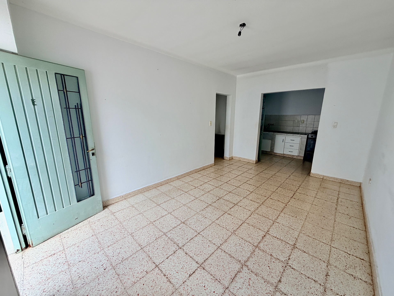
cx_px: 197
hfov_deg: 102.1
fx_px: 159
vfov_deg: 85.7
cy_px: 148
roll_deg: -0.4
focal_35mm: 14
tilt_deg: -11.1
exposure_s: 1/238
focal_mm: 2.22
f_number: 2.2
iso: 40
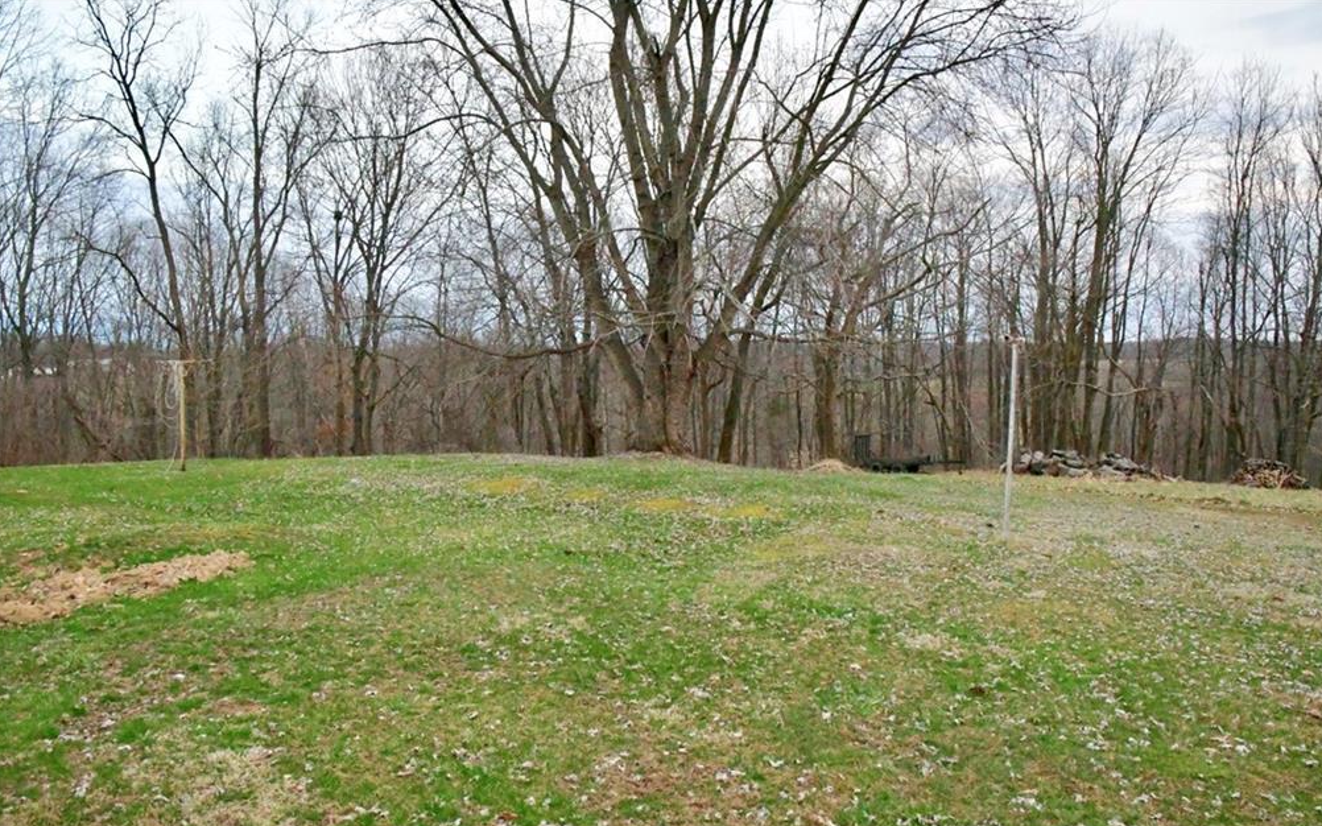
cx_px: 672
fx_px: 901
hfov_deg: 72.5
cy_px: 446
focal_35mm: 25
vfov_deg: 49.2
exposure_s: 1/250
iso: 10000
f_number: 13
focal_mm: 16
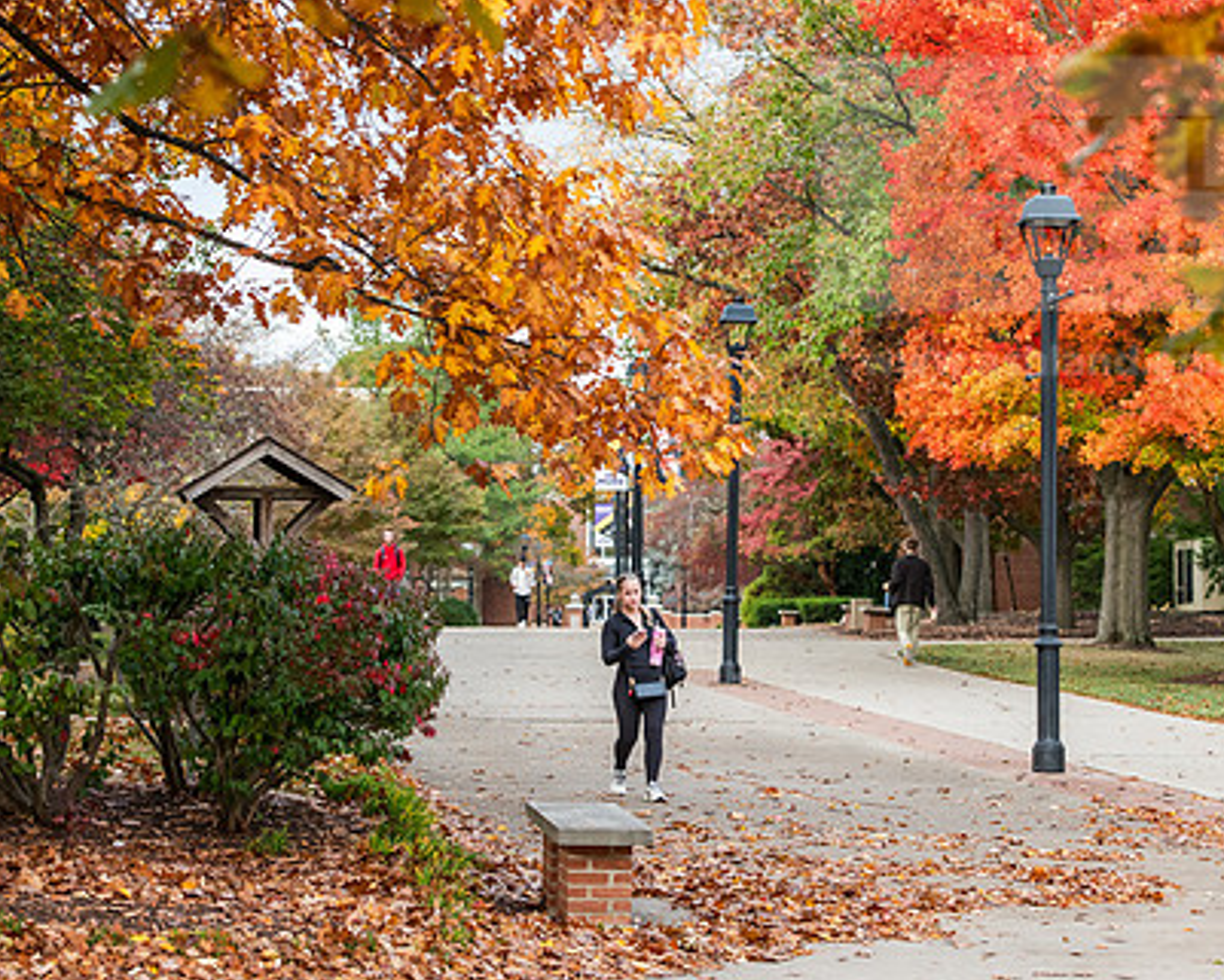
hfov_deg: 18.1
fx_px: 3841
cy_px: 426
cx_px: 723
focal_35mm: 106
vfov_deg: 14.5
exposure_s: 1/320
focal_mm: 78
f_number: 4.5
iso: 500
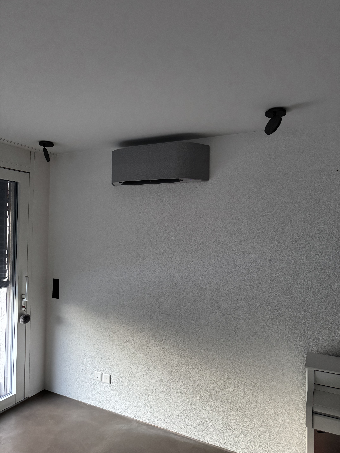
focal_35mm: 24
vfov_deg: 71.6
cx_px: 170
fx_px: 314
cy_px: 226
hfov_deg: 56.8
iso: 320
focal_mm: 6.76
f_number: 1.78
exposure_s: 1/60
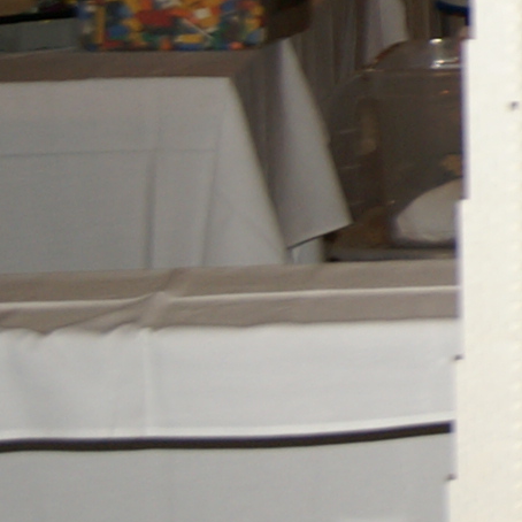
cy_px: -291
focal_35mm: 253
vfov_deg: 6.8
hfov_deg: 6.4
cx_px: 1518
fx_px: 4316
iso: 200
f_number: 4.5
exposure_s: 1/60
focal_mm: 30
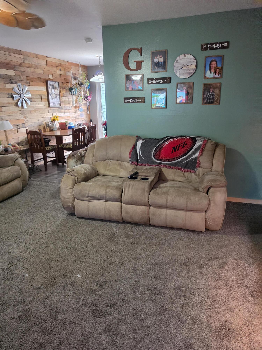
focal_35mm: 23
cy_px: 175
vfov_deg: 73.9
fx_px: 232
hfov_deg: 58.9
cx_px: 131
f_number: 1.4
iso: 800
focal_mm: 6.5
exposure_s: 1/120
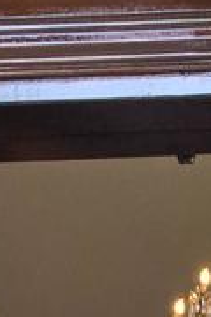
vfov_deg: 12.3
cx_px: 243
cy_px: 902
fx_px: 712
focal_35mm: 81
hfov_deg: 16.3
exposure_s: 1/120
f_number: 2.2
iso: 64
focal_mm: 2.2
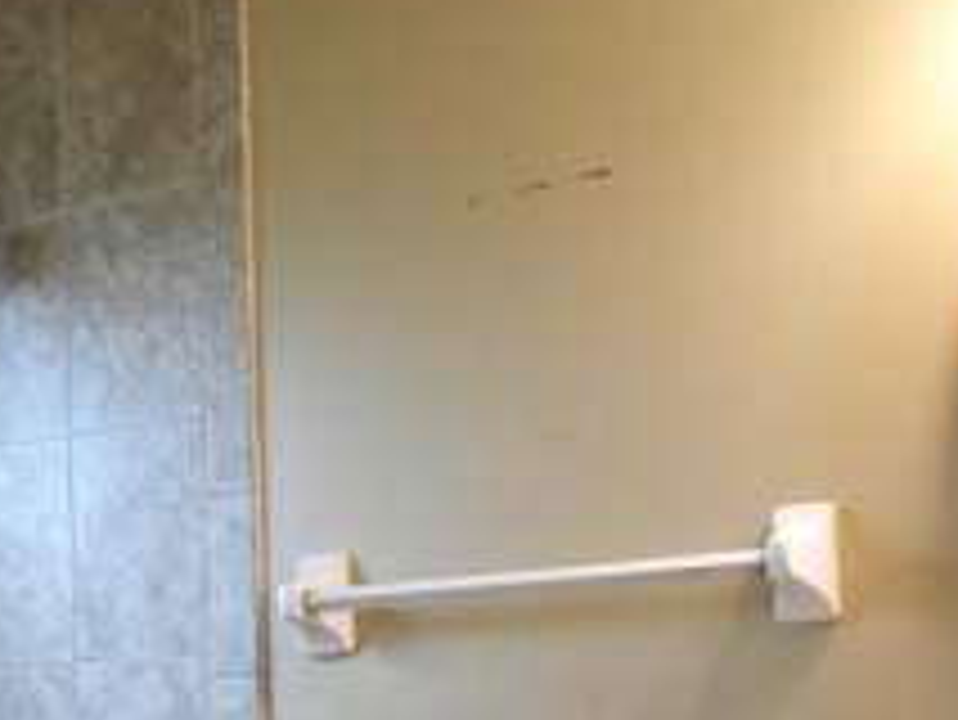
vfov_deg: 26.0
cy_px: 675
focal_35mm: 54
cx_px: 576
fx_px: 1495
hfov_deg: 35.4
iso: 200
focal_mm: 4.3
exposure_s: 1/30
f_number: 3.3
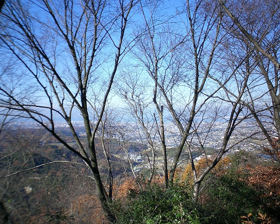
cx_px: 146
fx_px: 323
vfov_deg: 38.2
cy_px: 112
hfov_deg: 46.8
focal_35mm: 39
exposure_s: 1/800
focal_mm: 5.6
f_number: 3.5
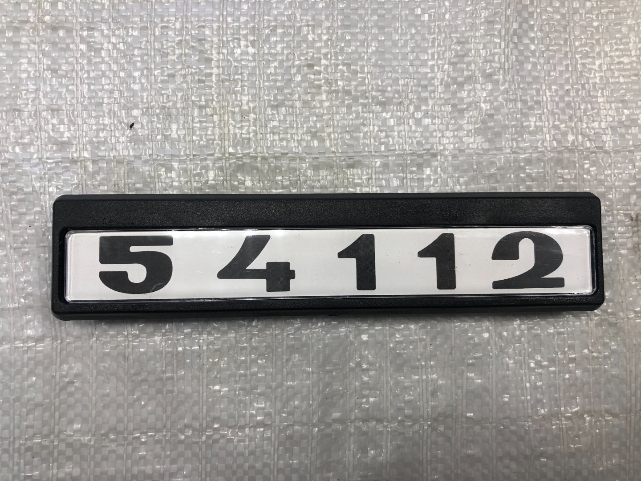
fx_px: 518
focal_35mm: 28
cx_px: 320
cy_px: 240
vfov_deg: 49.7
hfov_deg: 63.4
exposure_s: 1/50
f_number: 1.8
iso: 20
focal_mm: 4
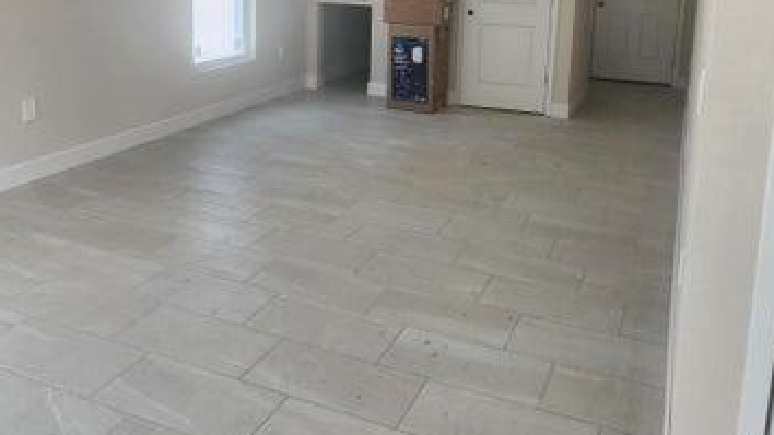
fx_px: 698
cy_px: 66
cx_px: 387
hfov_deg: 58.0
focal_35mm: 34
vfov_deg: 33.3
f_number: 1.8
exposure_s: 1/180
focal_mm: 5.4
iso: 50
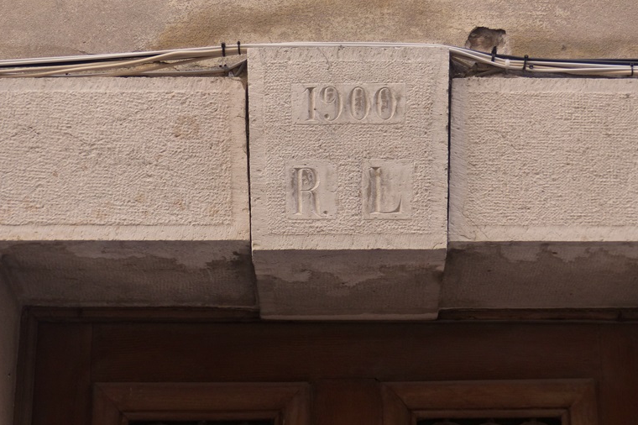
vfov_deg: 13.4
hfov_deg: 20.0
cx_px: 321
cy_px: 186
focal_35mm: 102
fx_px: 1807
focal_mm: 17.4
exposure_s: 1/125
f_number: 2.8
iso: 160
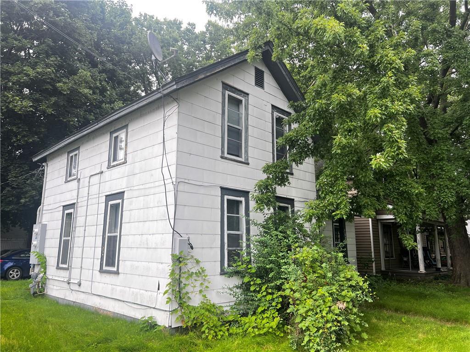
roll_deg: +0.9
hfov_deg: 67.3
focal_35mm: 26
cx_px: 235
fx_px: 353
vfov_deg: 53.1
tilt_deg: +10.0
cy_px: 176
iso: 40
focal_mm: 5.7
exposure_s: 1/188
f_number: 1.5
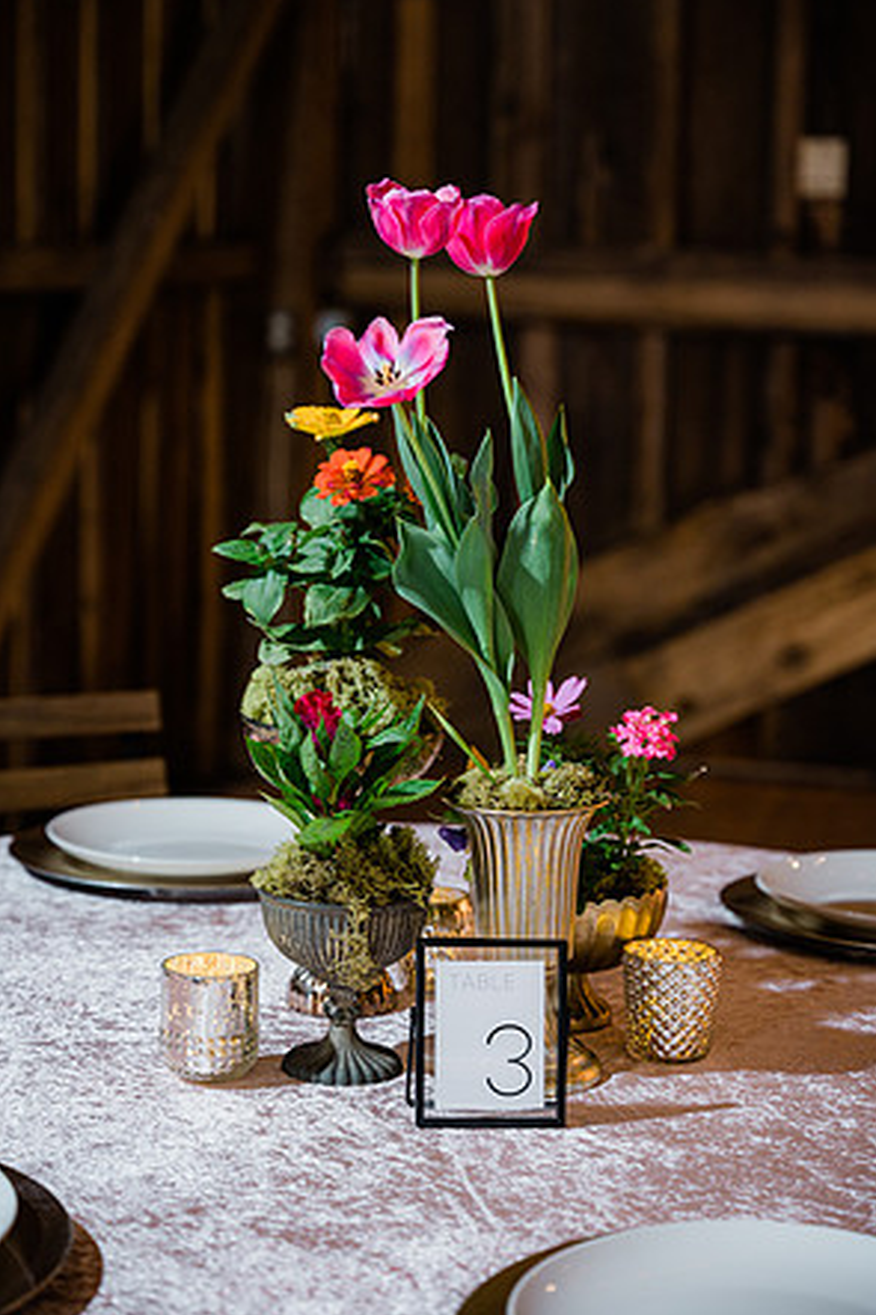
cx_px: 441
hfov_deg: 19.2
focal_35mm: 71
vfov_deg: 28.5
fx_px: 2593
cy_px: 653
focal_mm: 70
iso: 500
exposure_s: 1/200
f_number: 3.5
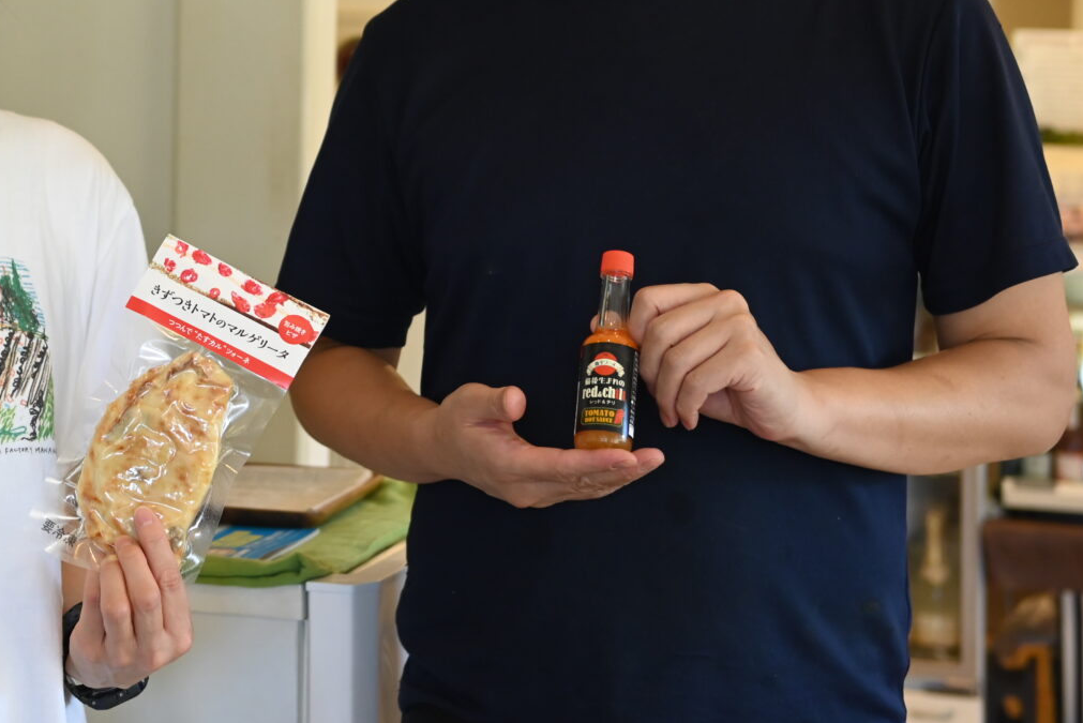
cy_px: 92
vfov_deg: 17.7
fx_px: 2287
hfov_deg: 25.8
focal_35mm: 76
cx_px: 109
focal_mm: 40
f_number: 3.5
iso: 1400
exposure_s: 1/200
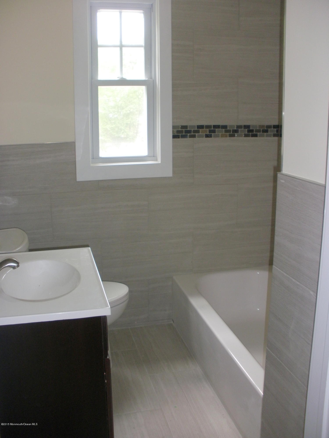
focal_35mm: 36
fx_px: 456
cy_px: 219
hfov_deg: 39.7
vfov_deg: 51.4
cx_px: 164
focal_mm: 6.3
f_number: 3.5
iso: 160
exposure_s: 1/30
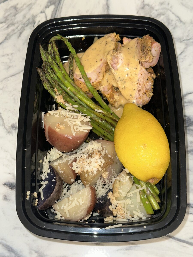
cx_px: 96
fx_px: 357
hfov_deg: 30.3
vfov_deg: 39.7
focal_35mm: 48
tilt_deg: -68.2
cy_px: 128
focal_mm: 6.86
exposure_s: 1/40
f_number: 1.78
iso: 50
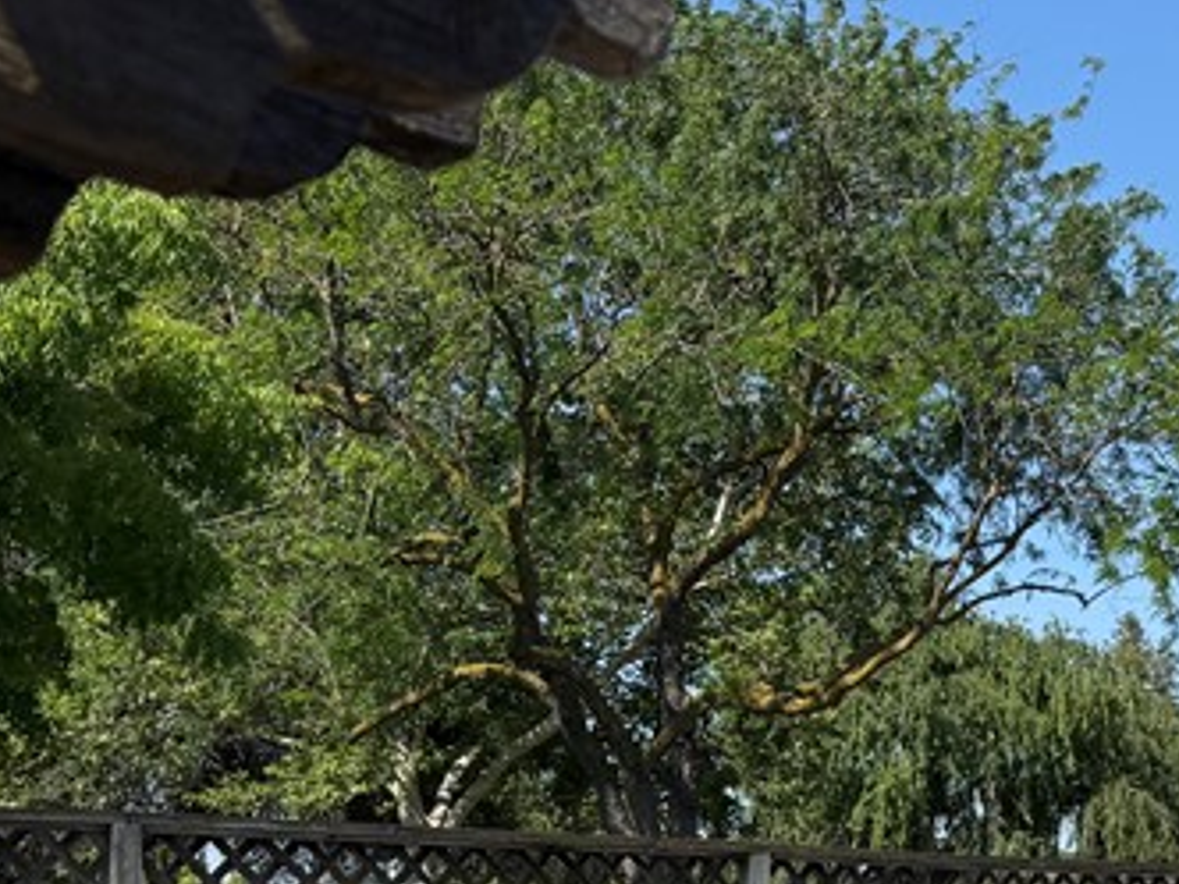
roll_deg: +0.2
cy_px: 1076
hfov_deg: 24.9
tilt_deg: -2.6
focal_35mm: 74
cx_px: 1222
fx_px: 2520
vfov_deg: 18.8
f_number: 1.78
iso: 80
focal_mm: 6.76
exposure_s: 1/4167
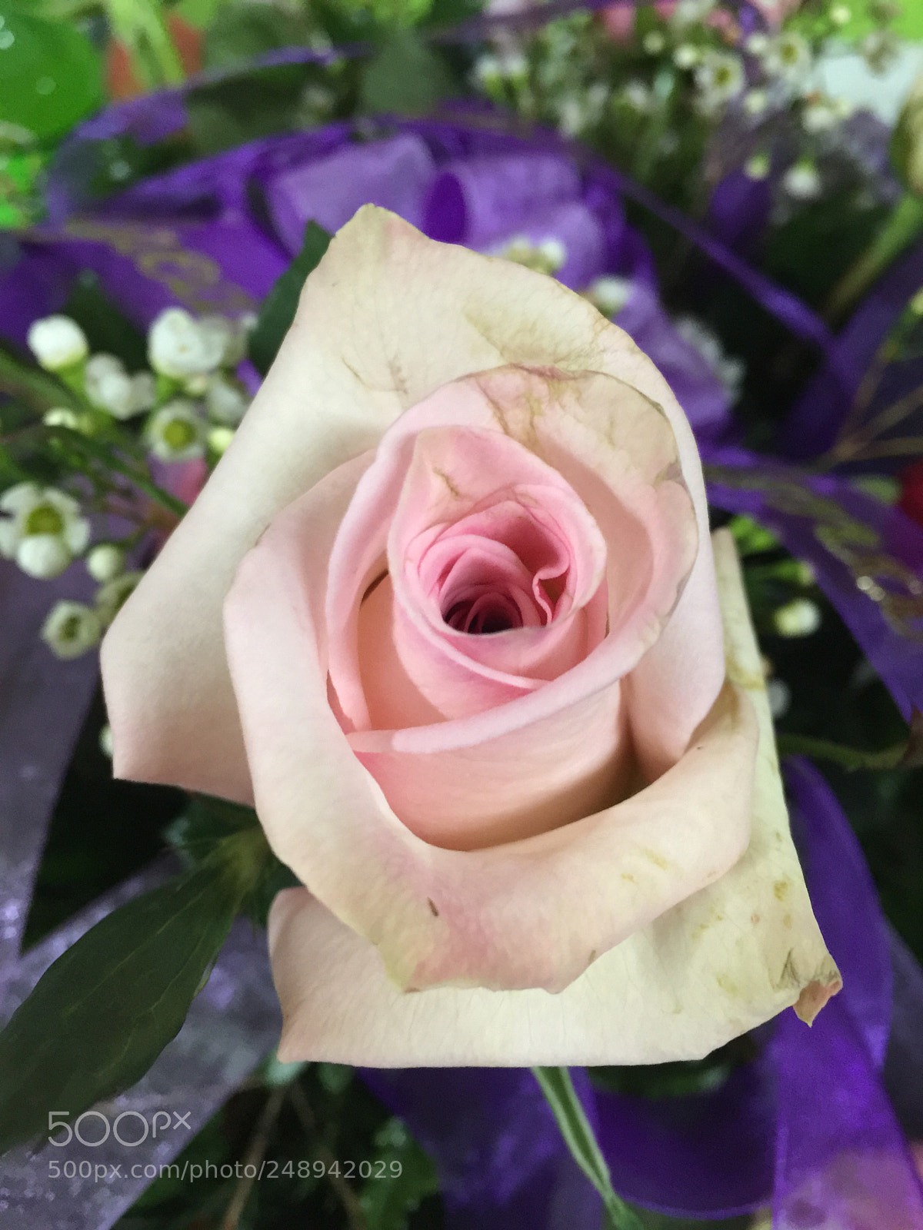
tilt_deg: -57.6
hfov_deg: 48.2
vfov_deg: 61.7
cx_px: 462
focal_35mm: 29
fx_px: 1031
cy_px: 615
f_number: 2.2
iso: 125
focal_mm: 4.15
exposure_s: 1/15
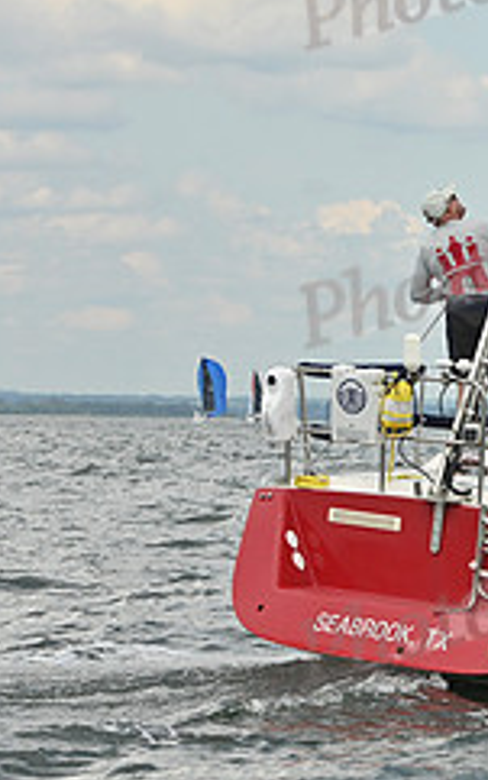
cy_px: 387
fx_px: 4949
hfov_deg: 5.5
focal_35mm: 233
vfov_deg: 9.0
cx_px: 924
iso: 320
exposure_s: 1/1600
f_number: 7.1
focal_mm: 95
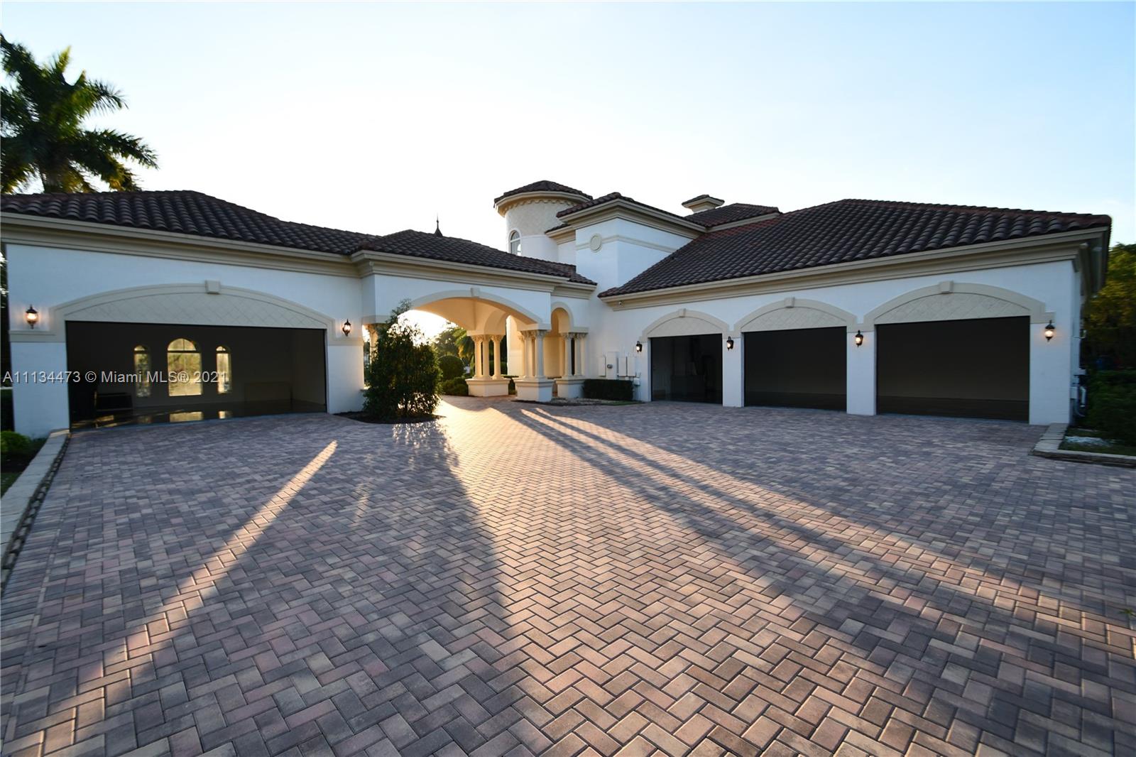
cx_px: 568
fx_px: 473
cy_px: 378
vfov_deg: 77.3
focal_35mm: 15
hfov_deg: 100.4
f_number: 8
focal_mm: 10
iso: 200
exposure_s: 1/250
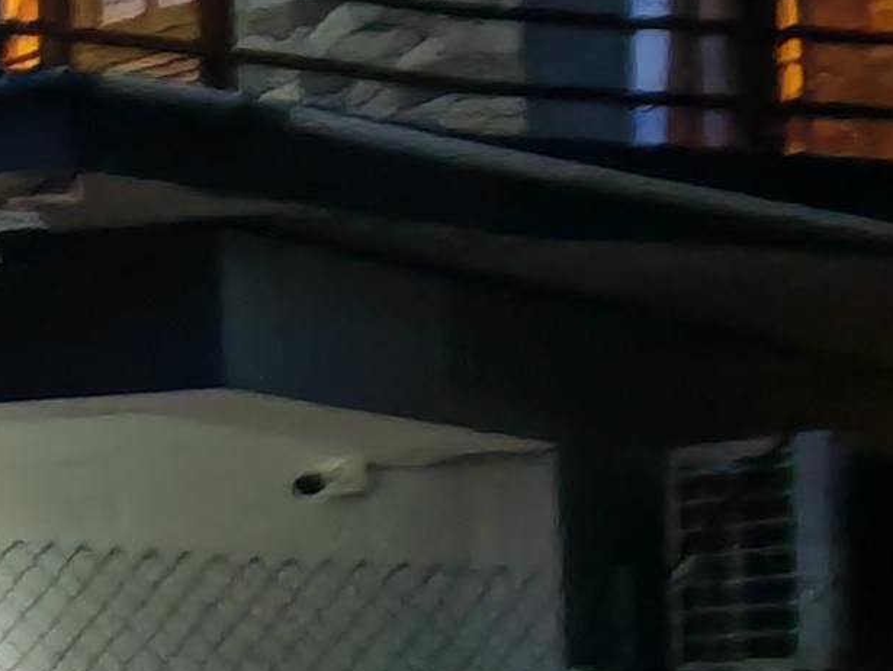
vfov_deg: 13.9
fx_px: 2684
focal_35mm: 104
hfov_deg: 10.6
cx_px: -1959
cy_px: 777
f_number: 2.2
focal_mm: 1.96
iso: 125
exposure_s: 1/14
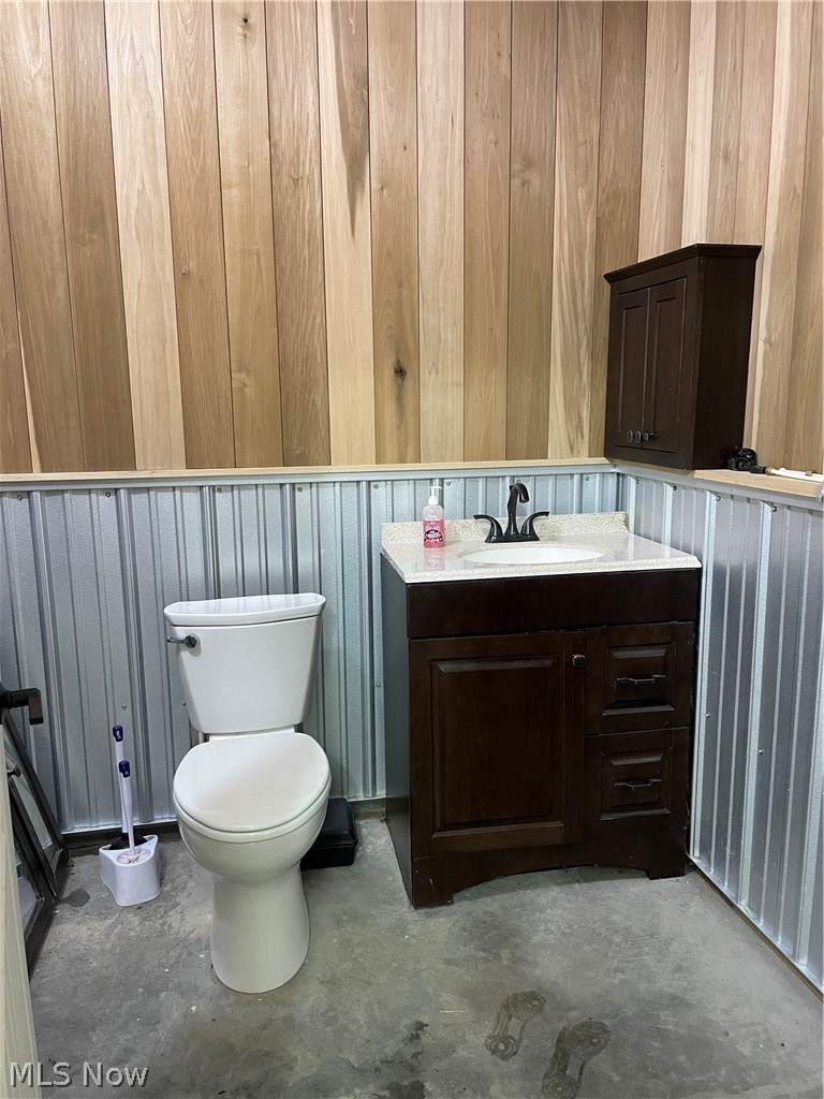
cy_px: 550
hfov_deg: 53.1
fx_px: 825
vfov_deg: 67.3
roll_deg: +0.7
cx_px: 412
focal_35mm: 26
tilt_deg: -9.5
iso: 320
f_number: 1.6
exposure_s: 1/60
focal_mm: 4.2
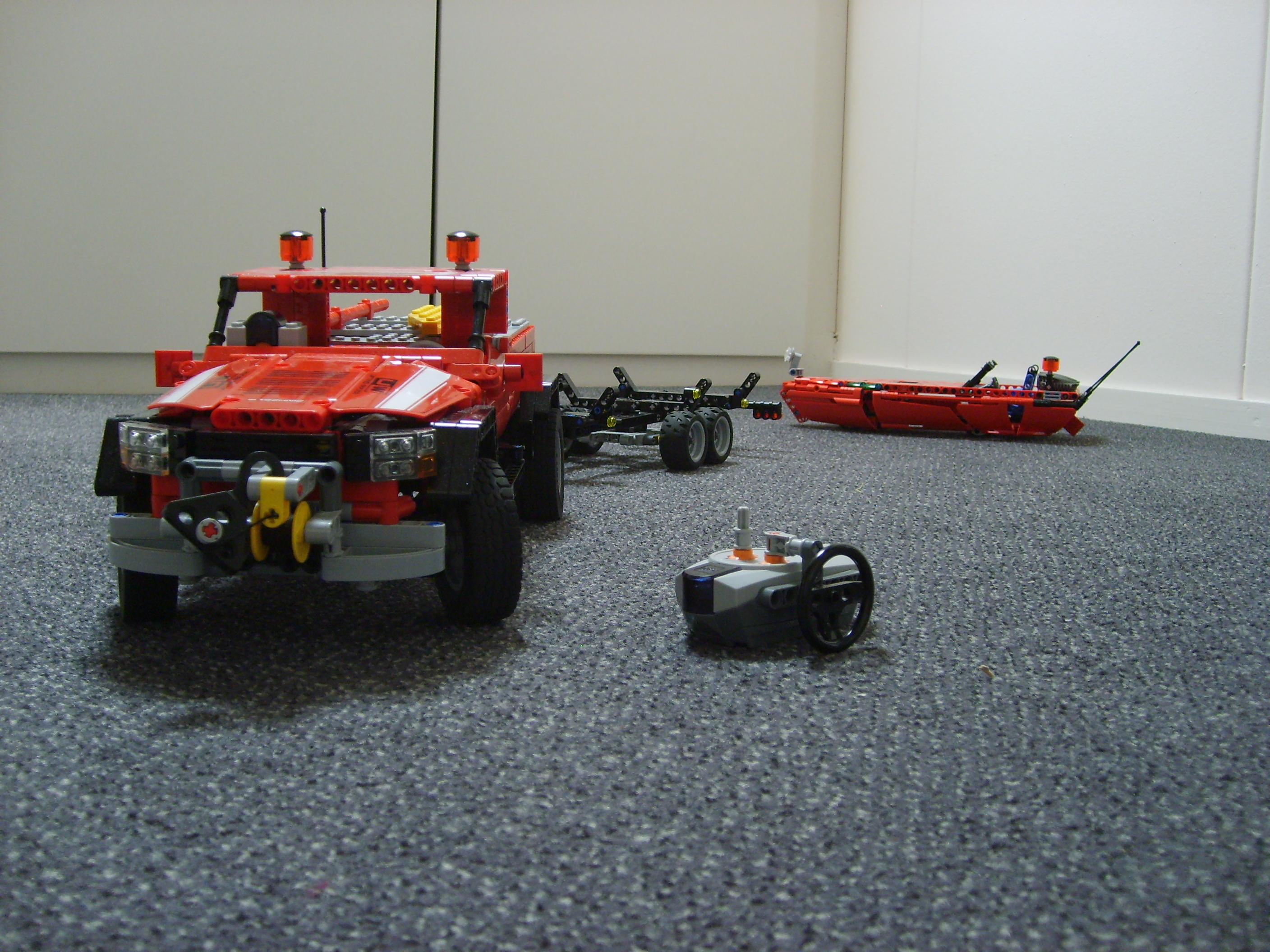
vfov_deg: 40.7
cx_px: 635
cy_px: 476
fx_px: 1284
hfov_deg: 52.6
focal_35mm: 35
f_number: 2.8
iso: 139
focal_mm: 5.8
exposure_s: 1/15
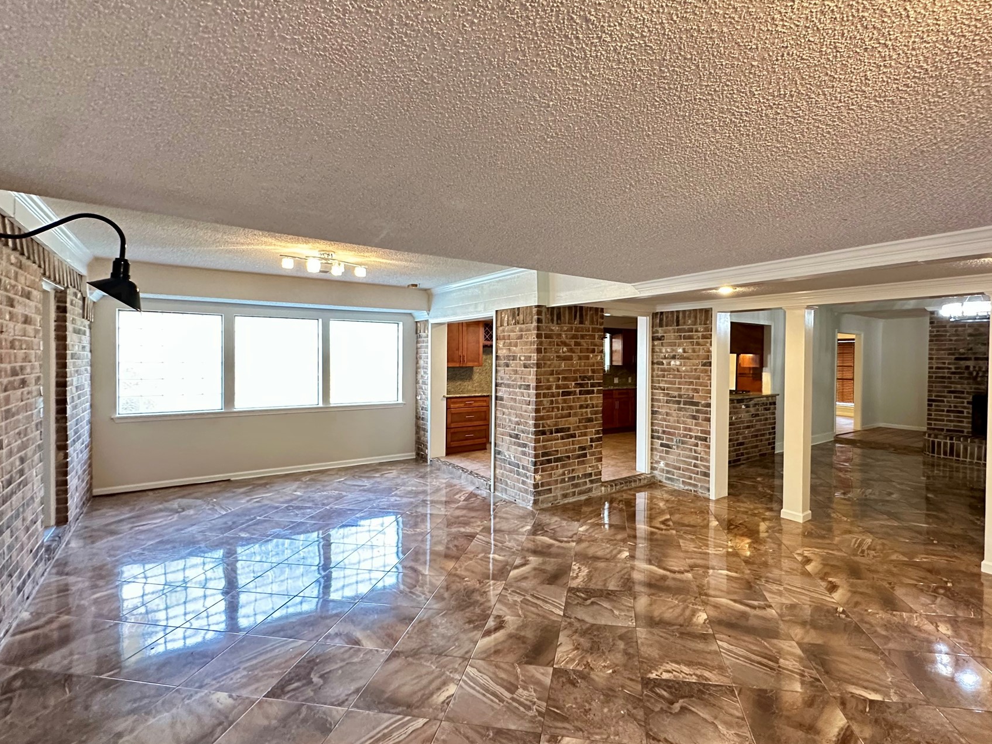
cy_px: 365
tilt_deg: -1.4
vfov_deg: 74.7
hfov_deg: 90.9
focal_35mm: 17
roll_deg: -1.0
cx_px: 535
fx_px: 487
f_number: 2.2
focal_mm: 2.22
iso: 640
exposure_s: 1/60
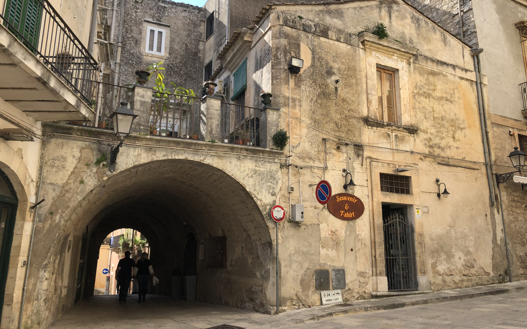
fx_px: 431
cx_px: 266
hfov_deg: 62.9
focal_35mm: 30
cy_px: 143
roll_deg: +1.0
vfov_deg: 41.7
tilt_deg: +12.4
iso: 20
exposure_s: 1/923
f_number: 1.8
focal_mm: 4
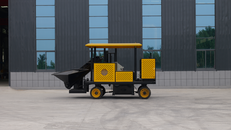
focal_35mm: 53
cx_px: 117
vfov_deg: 22.6
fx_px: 325
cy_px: 67
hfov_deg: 39.2
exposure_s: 1/200
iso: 200
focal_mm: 50
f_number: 10
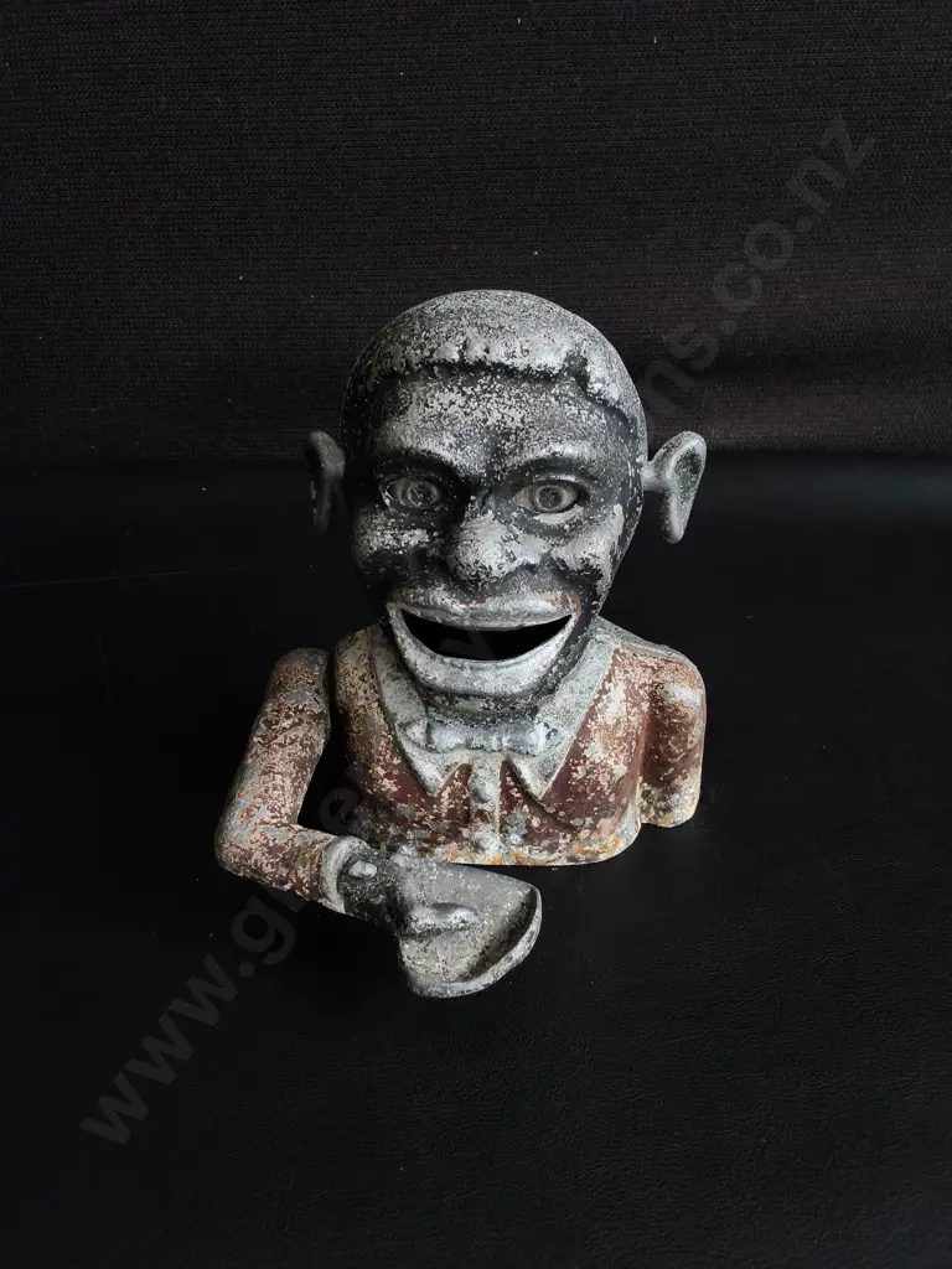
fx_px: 990
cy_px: 634
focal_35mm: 27
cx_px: 476
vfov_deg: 65.3
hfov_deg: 51.4
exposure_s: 1/100
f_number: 2
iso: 125
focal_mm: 2.87
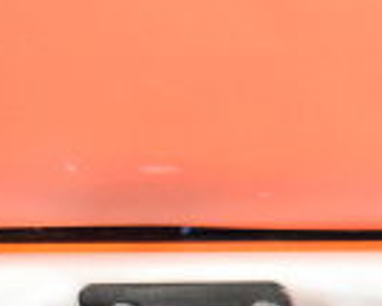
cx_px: 775
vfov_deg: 10.8
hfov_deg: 12.1
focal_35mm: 140
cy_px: 361
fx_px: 1583
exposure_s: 1/30
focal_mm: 22
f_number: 3.8
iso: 2500
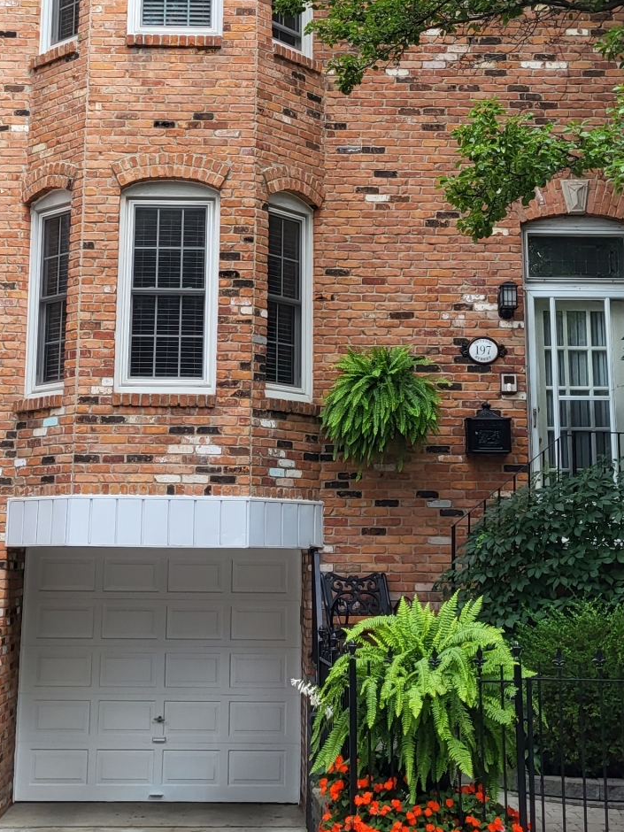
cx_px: 249
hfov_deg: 24.8
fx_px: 1418
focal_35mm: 59
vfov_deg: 32.4
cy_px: 262
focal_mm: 5.4
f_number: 1.8
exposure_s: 1/519
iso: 40
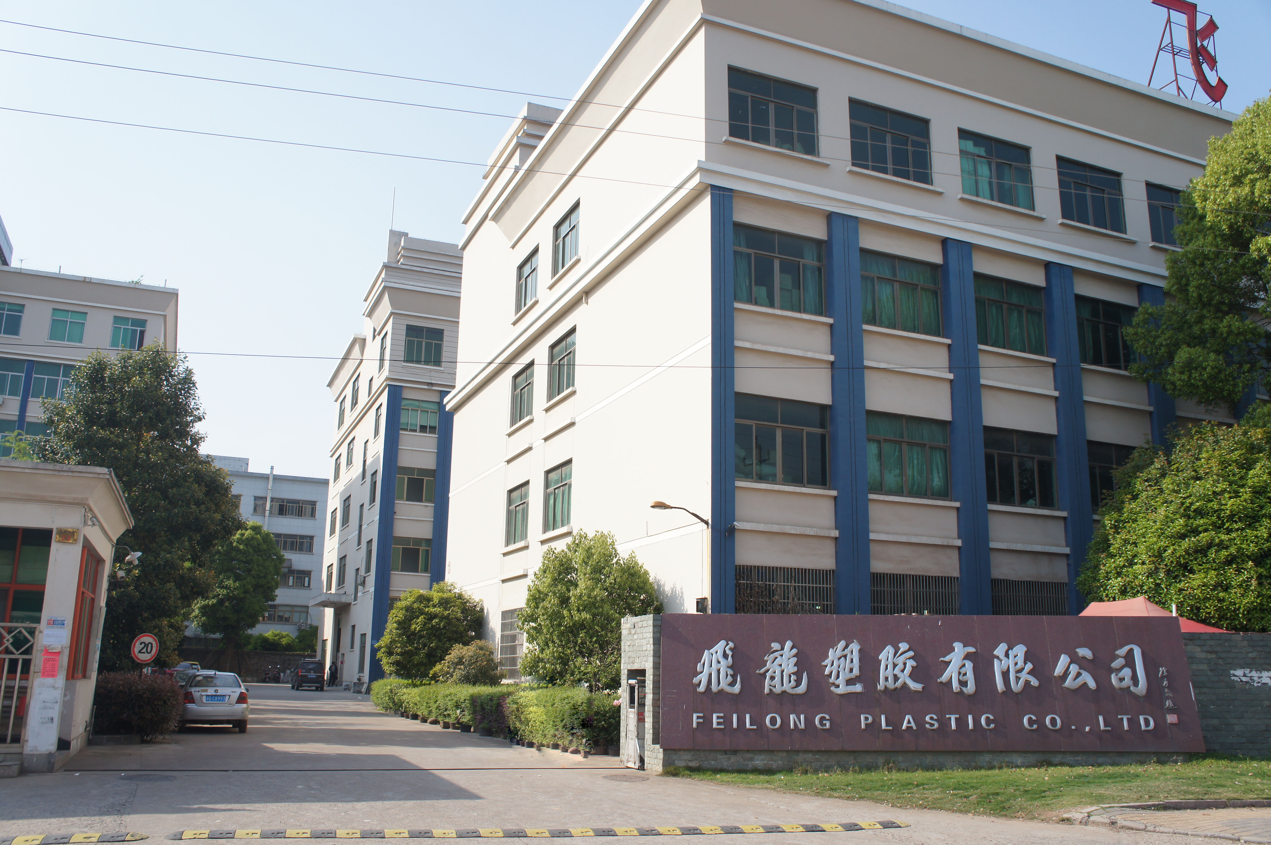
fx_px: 1058
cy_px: 422
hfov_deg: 62.0
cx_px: 636
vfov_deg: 43.5
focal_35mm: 30
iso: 200
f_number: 6.3
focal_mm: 20
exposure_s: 1/500
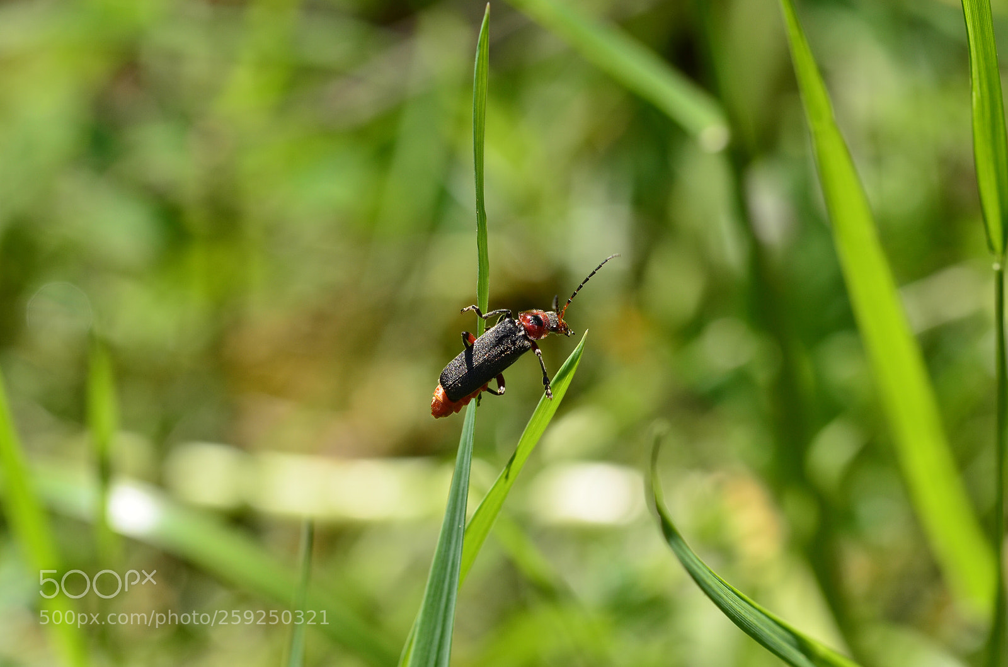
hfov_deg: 13.1
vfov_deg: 8.7
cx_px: 504
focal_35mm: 158
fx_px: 4400
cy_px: 334
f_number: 7.1
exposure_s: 1/500
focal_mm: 105
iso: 250
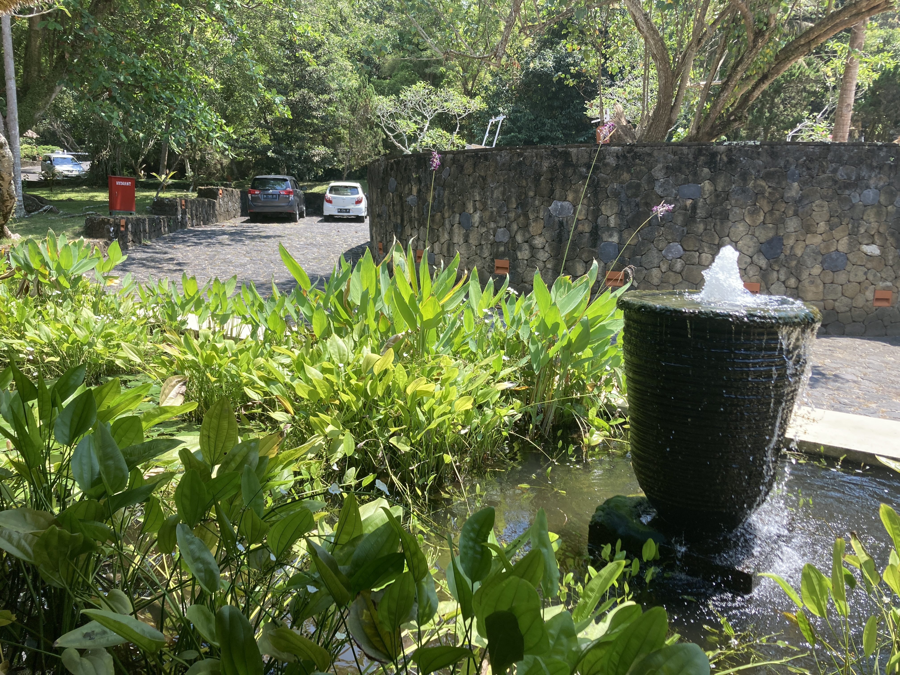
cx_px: 450
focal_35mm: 28
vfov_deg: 49.7
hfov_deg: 63.4
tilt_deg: -9.9
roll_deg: -1.0
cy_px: 338
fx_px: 728
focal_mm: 3.99
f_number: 1.8
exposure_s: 1/489
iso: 20
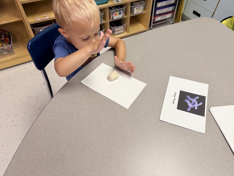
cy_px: 91
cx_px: 120
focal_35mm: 25
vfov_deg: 54.9
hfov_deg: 69.4
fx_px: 169
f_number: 1.78
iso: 160
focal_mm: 6.76
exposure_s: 1/120
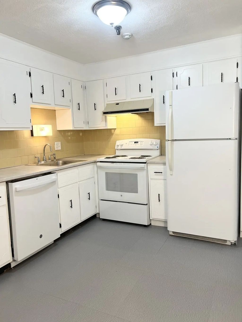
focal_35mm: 26
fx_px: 242
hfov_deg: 53.1
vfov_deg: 67.3
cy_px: 161
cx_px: 121
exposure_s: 1/120
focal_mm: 5.7
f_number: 1.5
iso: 100
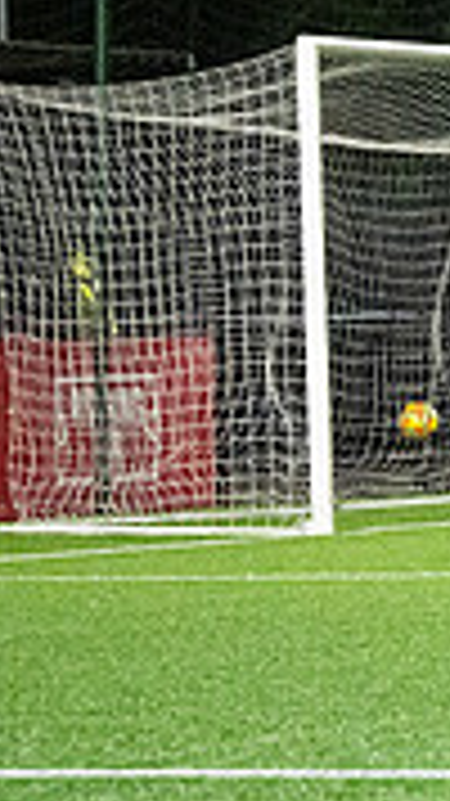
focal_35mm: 311
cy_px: 526
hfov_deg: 3.8
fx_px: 6603
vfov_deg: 6.9
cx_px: 1358
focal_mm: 70
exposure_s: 1/1000
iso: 8000
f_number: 2.8
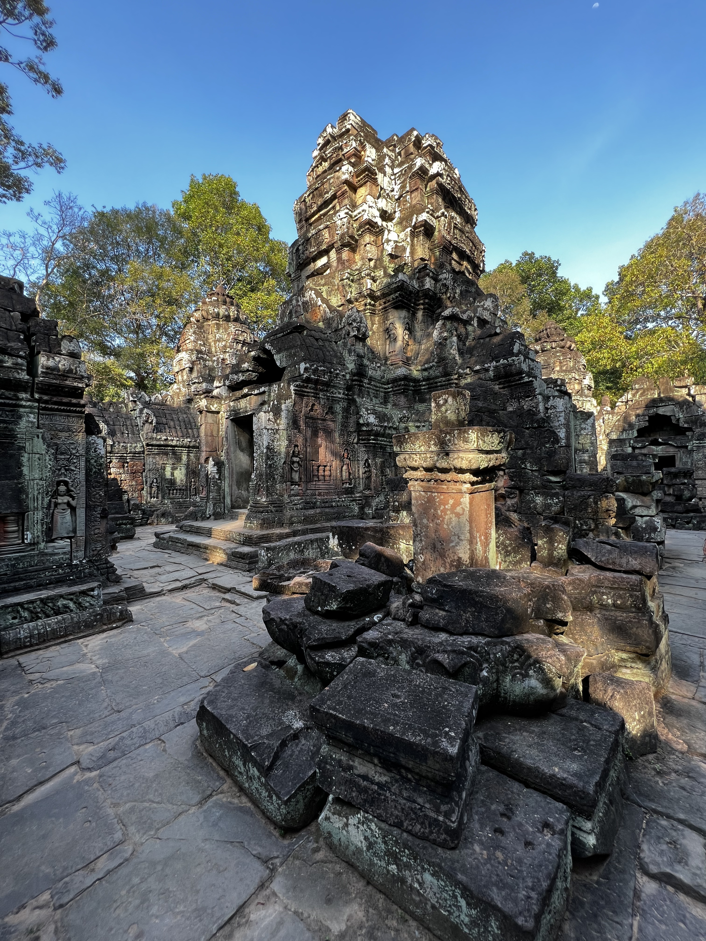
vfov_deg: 106.2
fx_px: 354
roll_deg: +1.8
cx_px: 353
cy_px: 470
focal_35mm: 13
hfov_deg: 89.9
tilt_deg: +1.5
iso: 32
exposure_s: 1/121
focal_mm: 1.57
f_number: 1.8
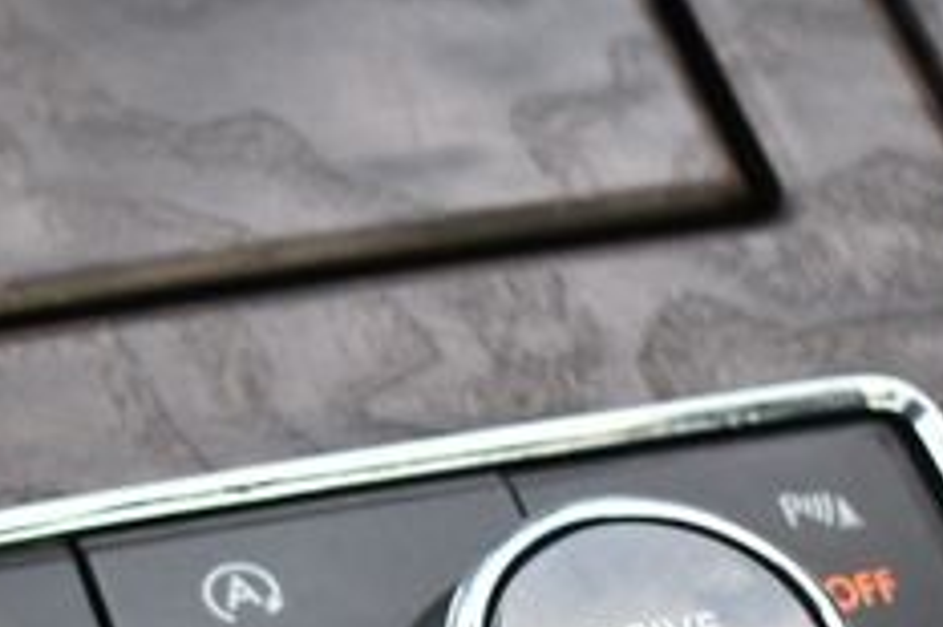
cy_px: 724
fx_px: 3455
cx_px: 283
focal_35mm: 132
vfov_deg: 10.2
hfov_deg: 15.5
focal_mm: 32
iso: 800
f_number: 4.5
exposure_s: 1/200
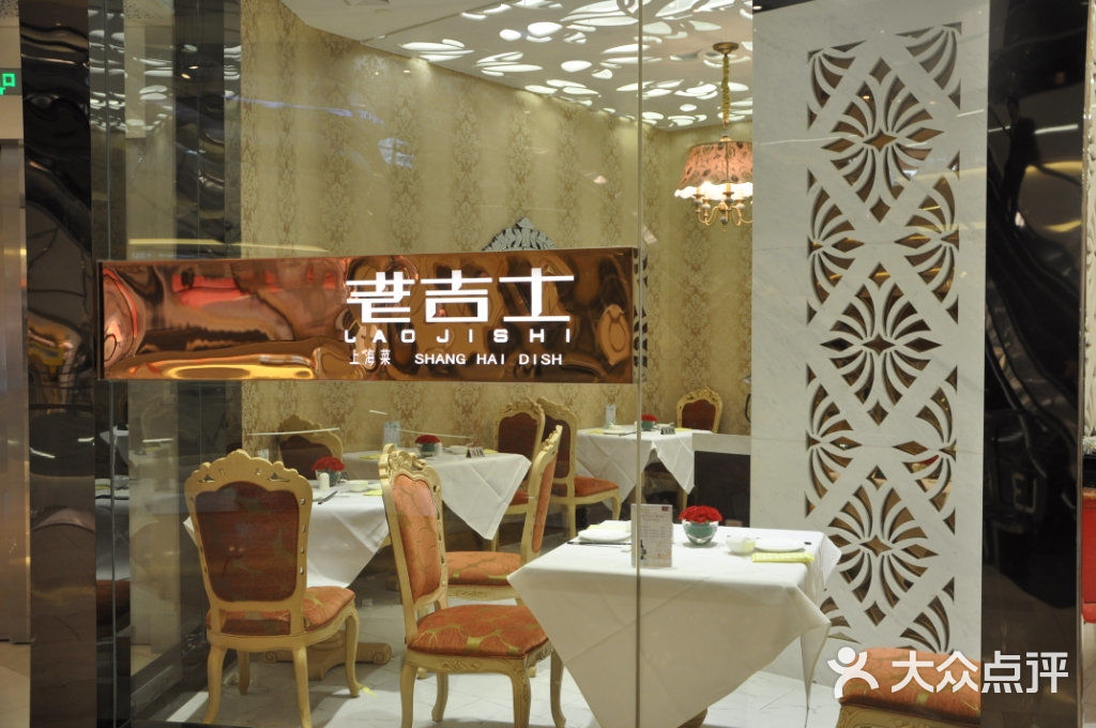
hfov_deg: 57.3
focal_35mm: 33
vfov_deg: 39.9
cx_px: 548
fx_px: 1003
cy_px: 364
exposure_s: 1/25
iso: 400
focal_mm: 22
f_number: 5
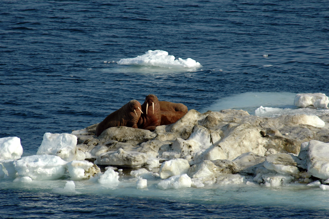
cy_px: 110
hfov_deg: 3.4
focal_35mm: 600
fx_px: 5478
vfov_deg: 2.3
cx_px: 164
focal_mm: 400
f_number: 5.6
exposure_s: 1/1000
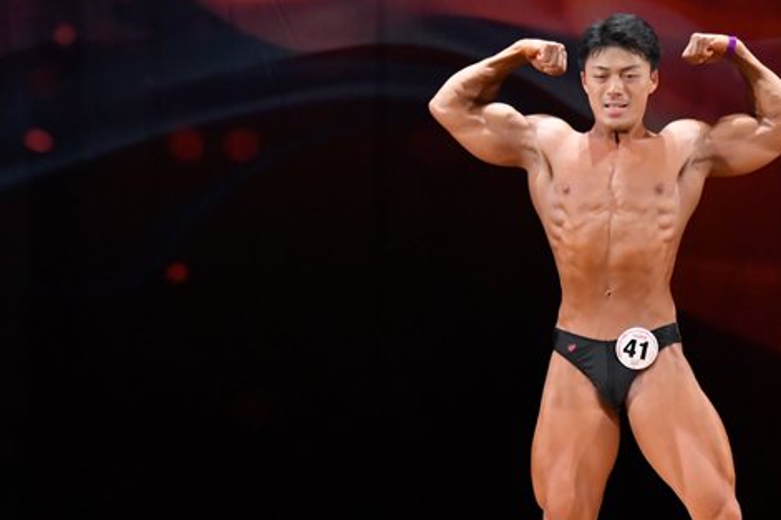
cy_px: 366
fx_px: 8569
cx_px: 624
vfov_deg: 3.5
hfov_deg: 5.2
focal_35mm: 395
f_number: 5.6
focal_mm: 160
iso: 4000
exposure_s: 1/400
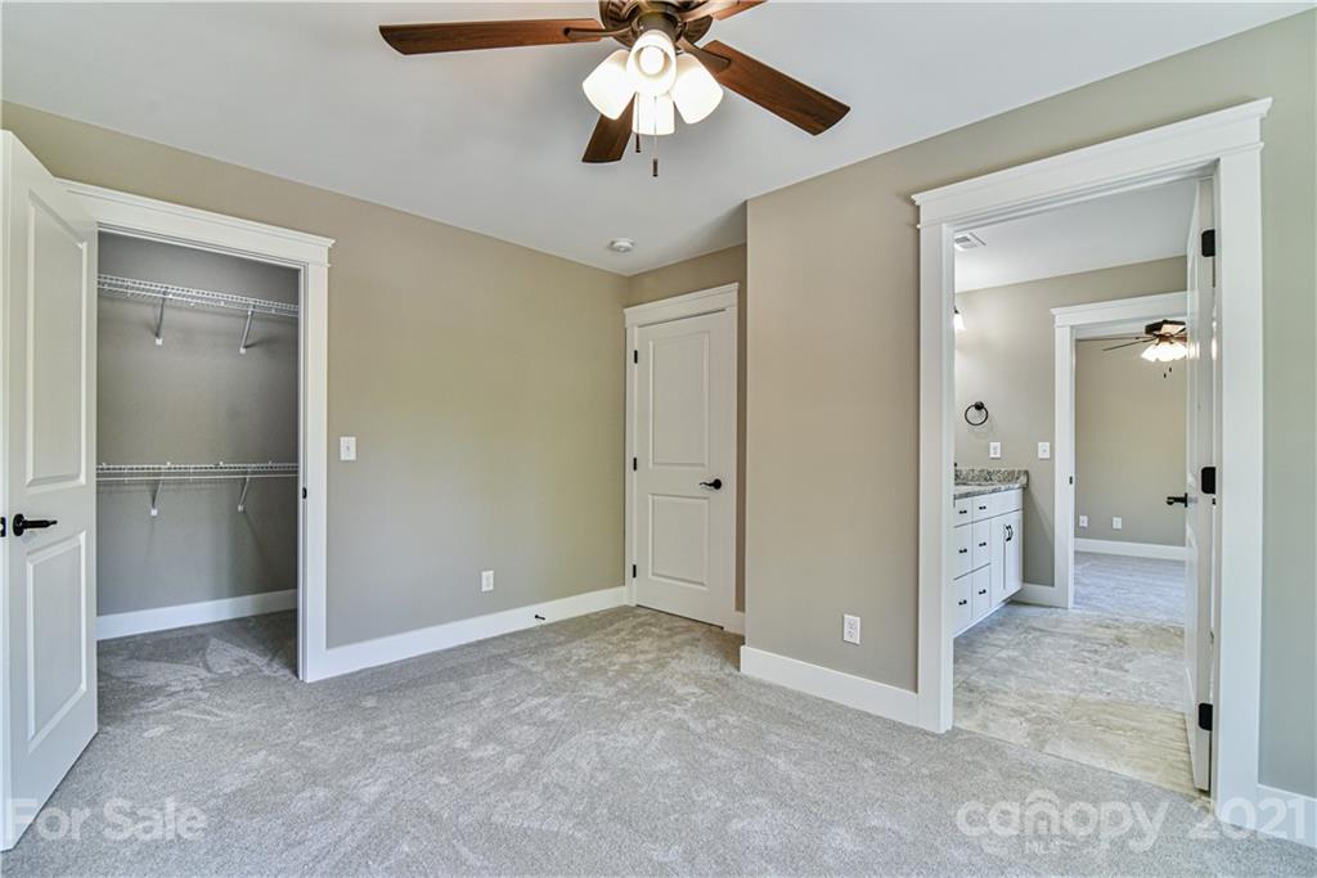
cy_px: 439
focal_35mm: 16
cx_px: 658
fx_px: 585
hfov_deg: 96.7
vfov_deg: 73.8
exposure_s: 1/160
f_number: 6.3
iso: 1600
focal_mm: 16
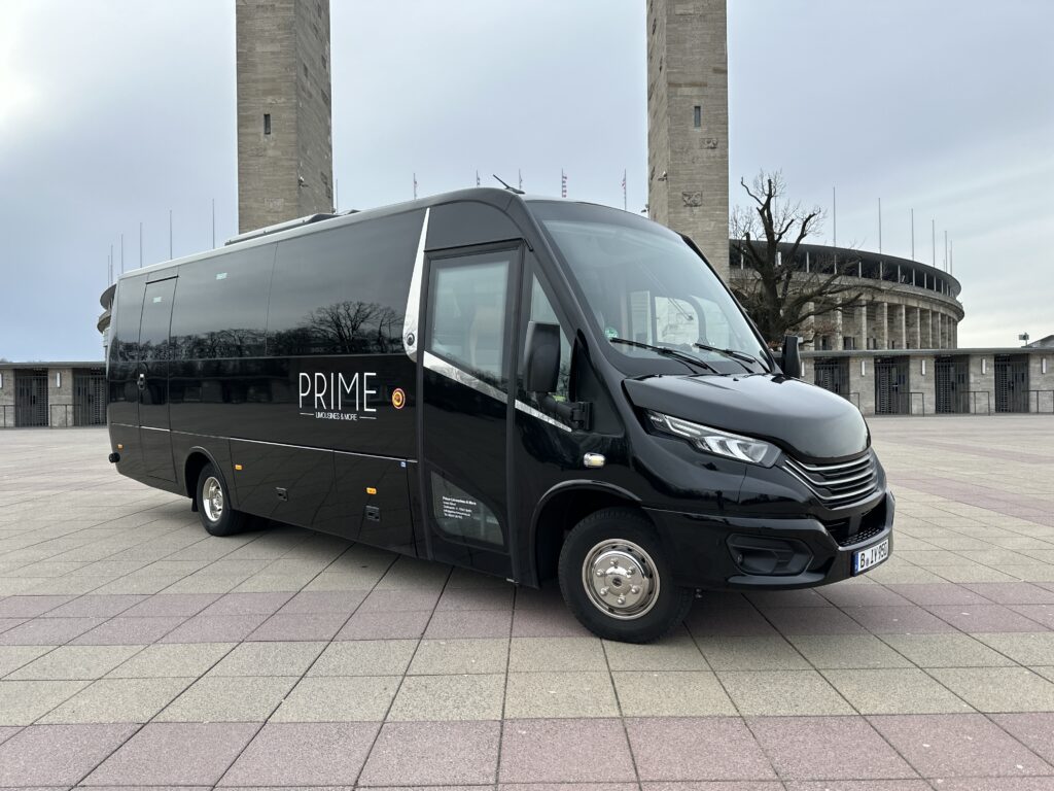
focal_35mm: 24
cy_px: 396
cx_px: 527
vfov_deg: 56.8
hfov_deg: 71.6
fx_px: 731
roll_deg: +1.3
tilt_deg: -0.2
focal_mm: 6.86
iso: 80
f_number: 1.78
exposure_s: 1/1304
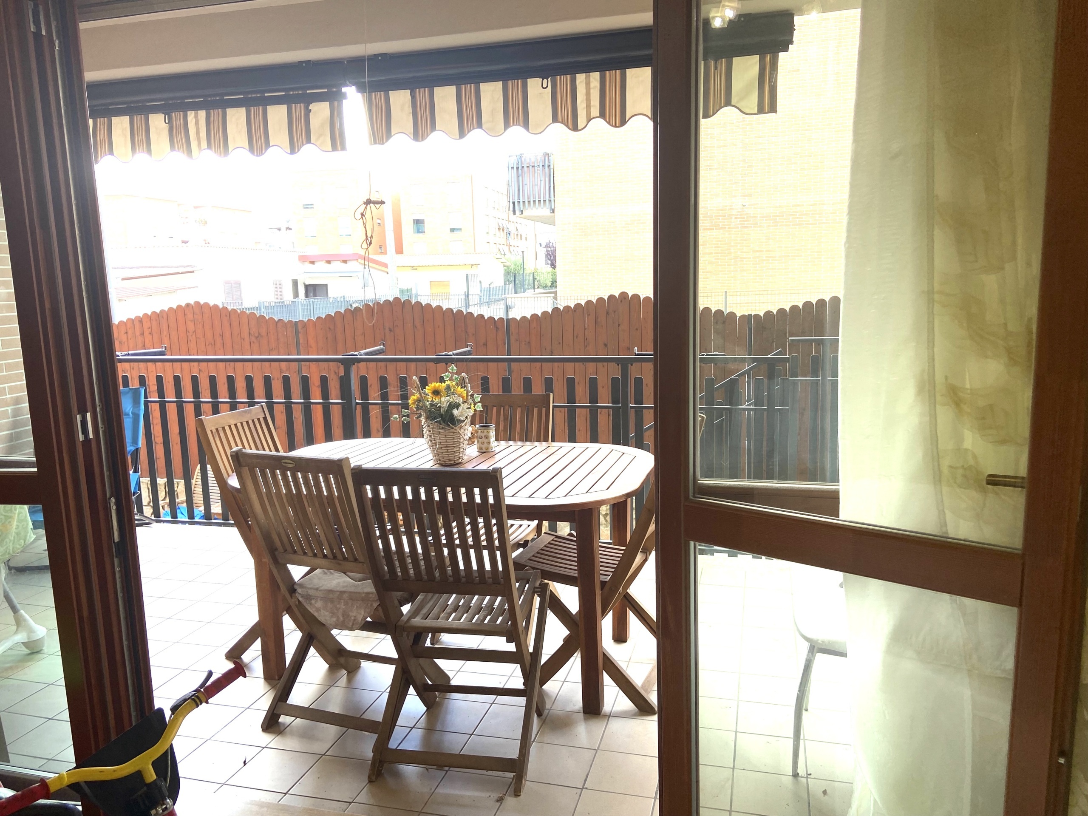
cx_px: 544
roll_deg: +2.1
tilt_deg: -10.5
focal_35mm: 26
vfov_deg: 53.1
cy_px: 408
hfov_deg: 67.3
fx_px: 817
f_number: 1.8
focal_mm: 4.25
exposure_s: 1/111
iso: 32
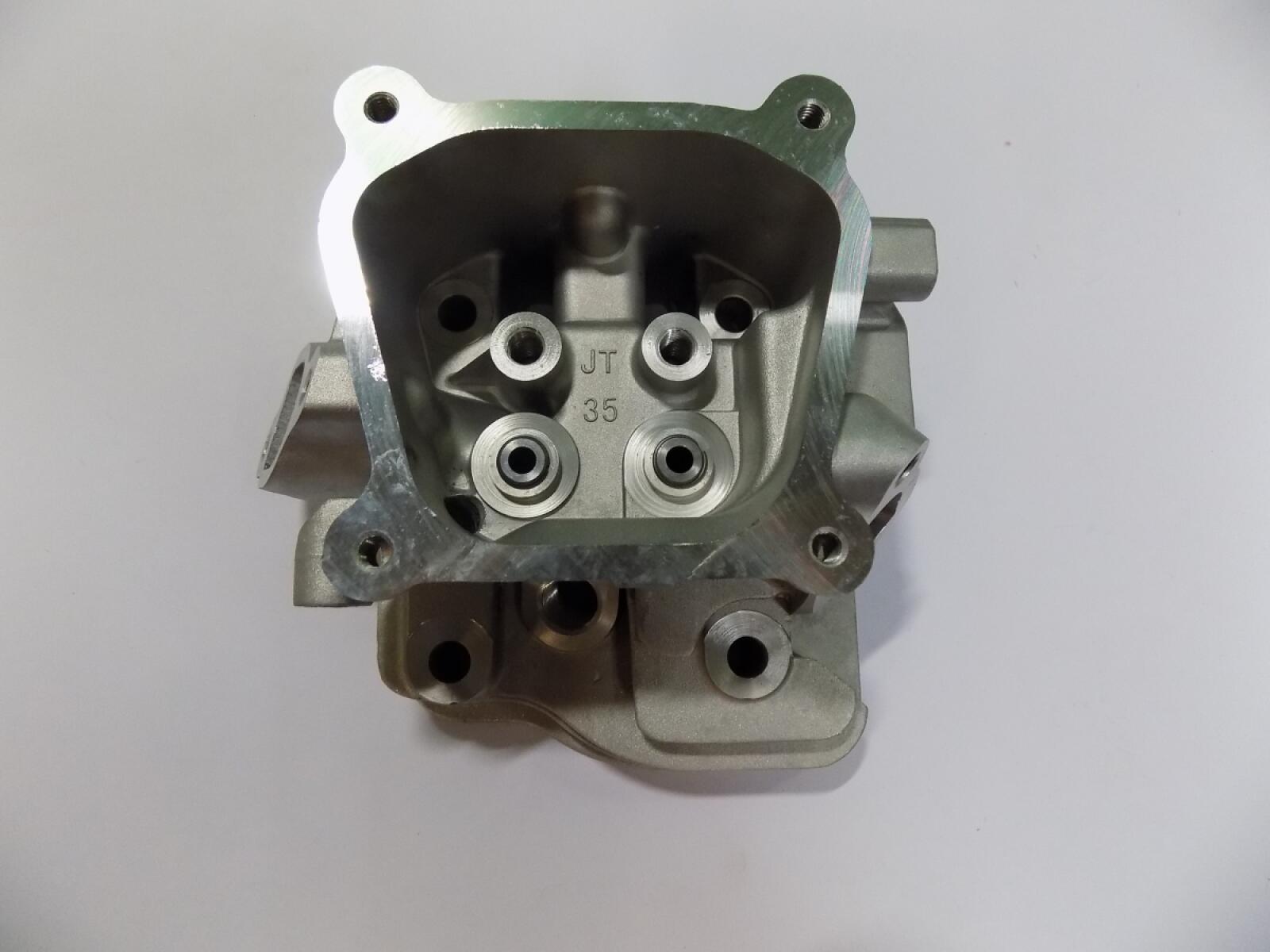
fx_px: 844
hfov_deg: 73.9
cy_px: 476
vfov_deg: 58.9
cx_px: 635
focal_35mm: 23
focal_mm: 4
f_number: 3.1
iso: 400
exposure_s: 1/30
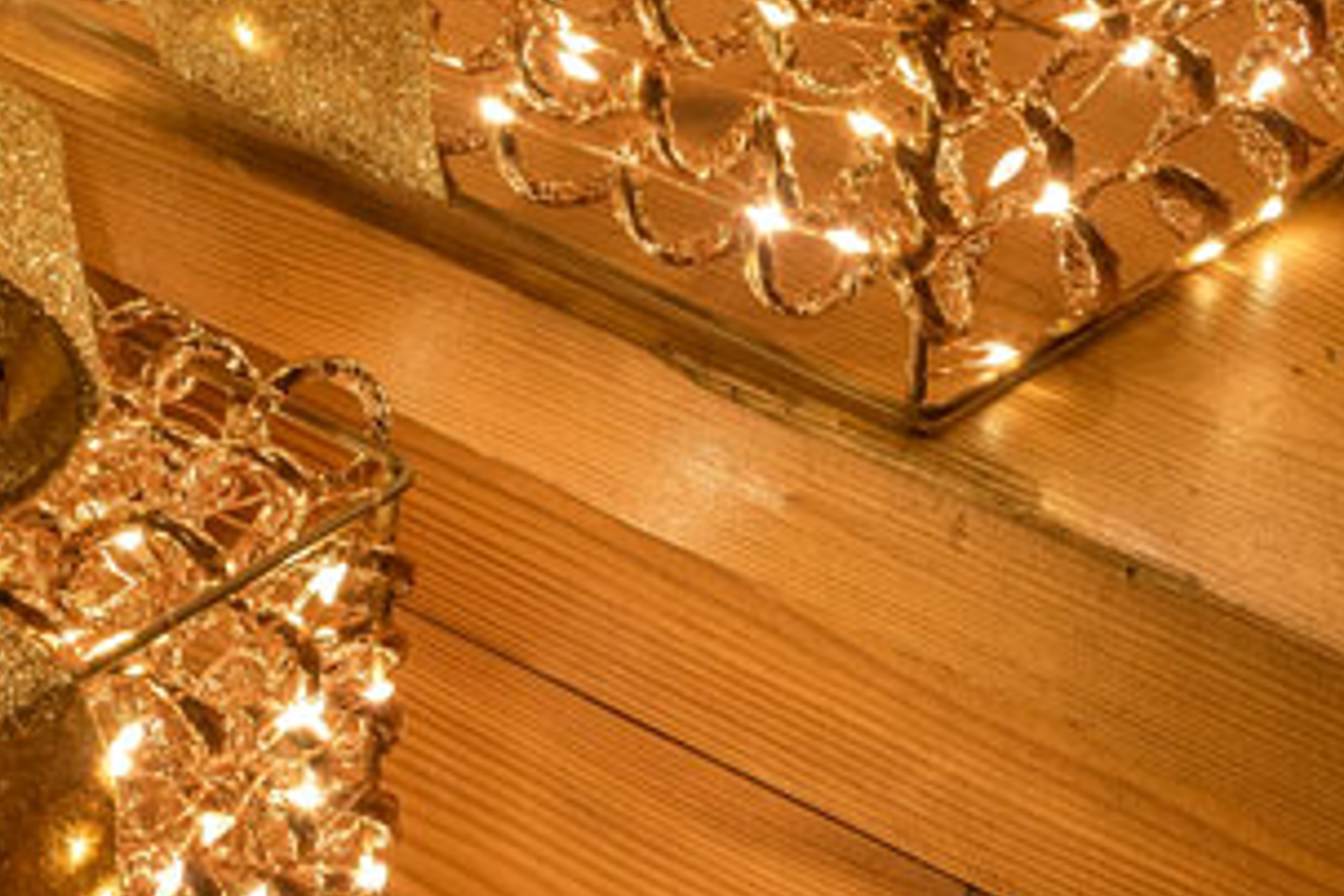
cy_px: 177
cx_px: 40
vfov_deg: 9.4
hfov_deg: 14.0
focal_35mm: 145
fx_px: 5413
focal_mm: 55
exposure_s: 1/40
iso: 800
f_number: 10
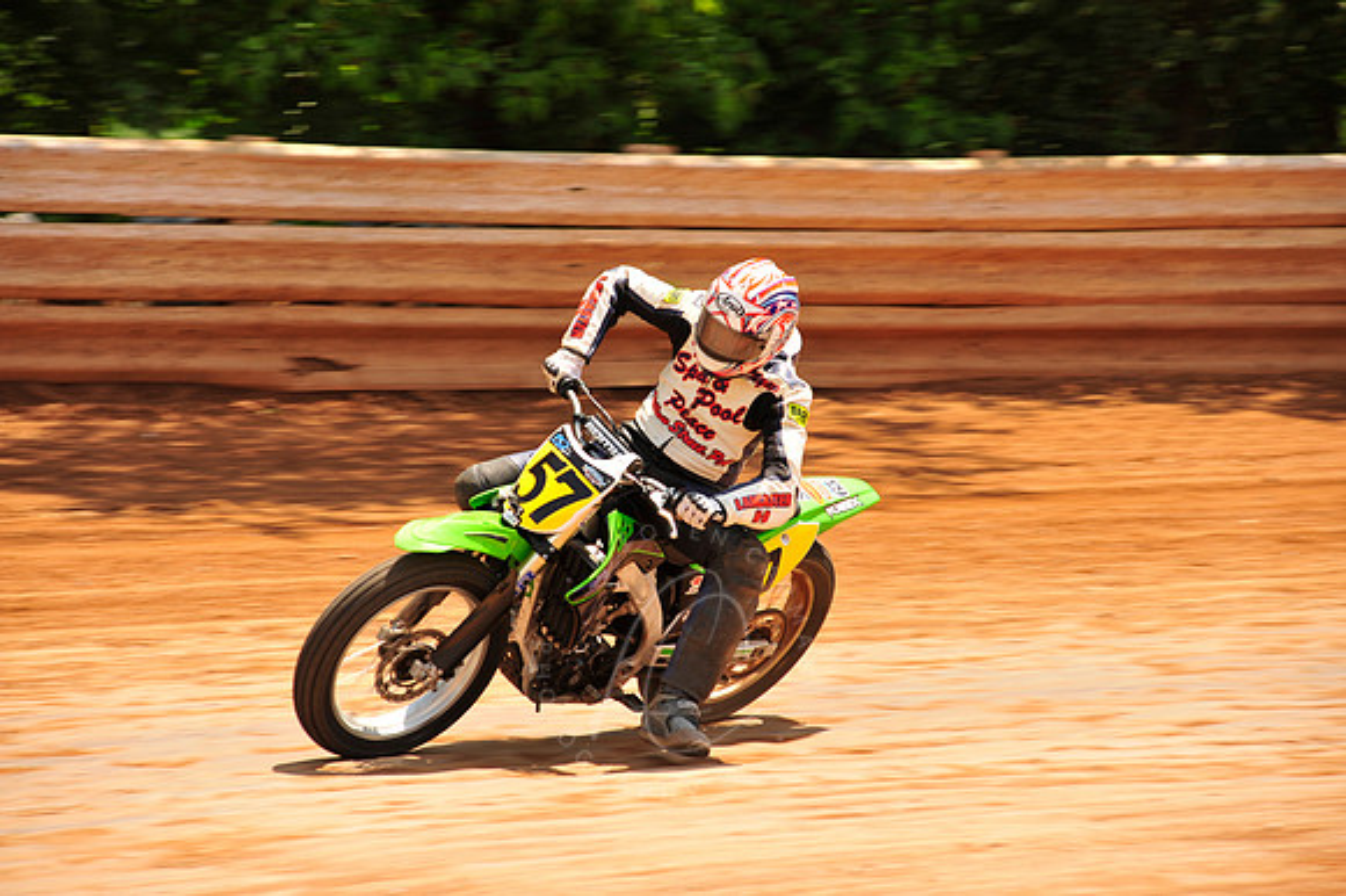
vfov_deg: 6.9
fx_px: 7473
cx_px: 673
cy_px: 448
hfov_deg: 10.3
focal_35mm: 200
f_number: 8
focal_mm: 200
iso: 250
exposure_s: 1/400
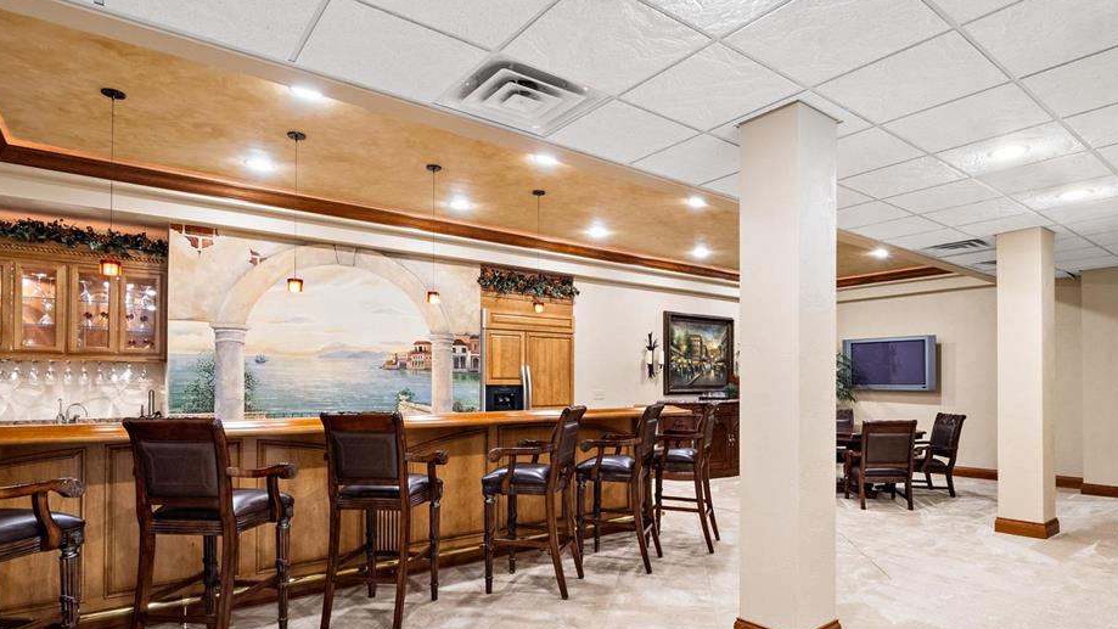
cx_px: 596
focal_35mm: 21
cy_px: 387
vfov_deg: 53.1
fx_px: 623
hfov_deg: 83.7
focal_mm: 9
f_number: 10
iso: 400
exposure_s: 1/13
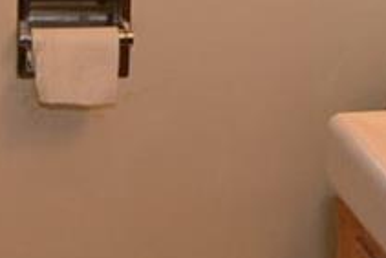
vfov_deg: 10.5
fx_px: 1373
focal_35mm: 128
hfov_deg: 15.9
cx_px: 101
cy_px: -59
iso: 400
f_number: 4
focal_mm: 12
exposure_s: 1/60
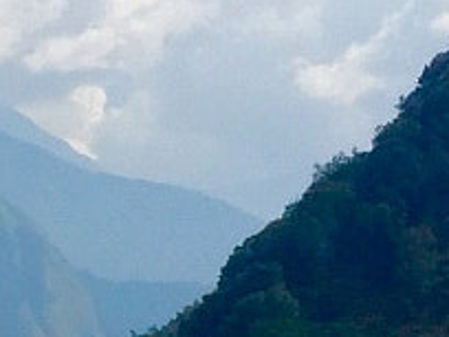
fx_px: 2944
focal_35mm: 227
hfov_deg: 8.1
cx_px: -581
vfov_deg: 6.5
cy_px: 456
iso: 32
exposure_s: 1/3049
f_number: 2.2
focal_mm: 4.15
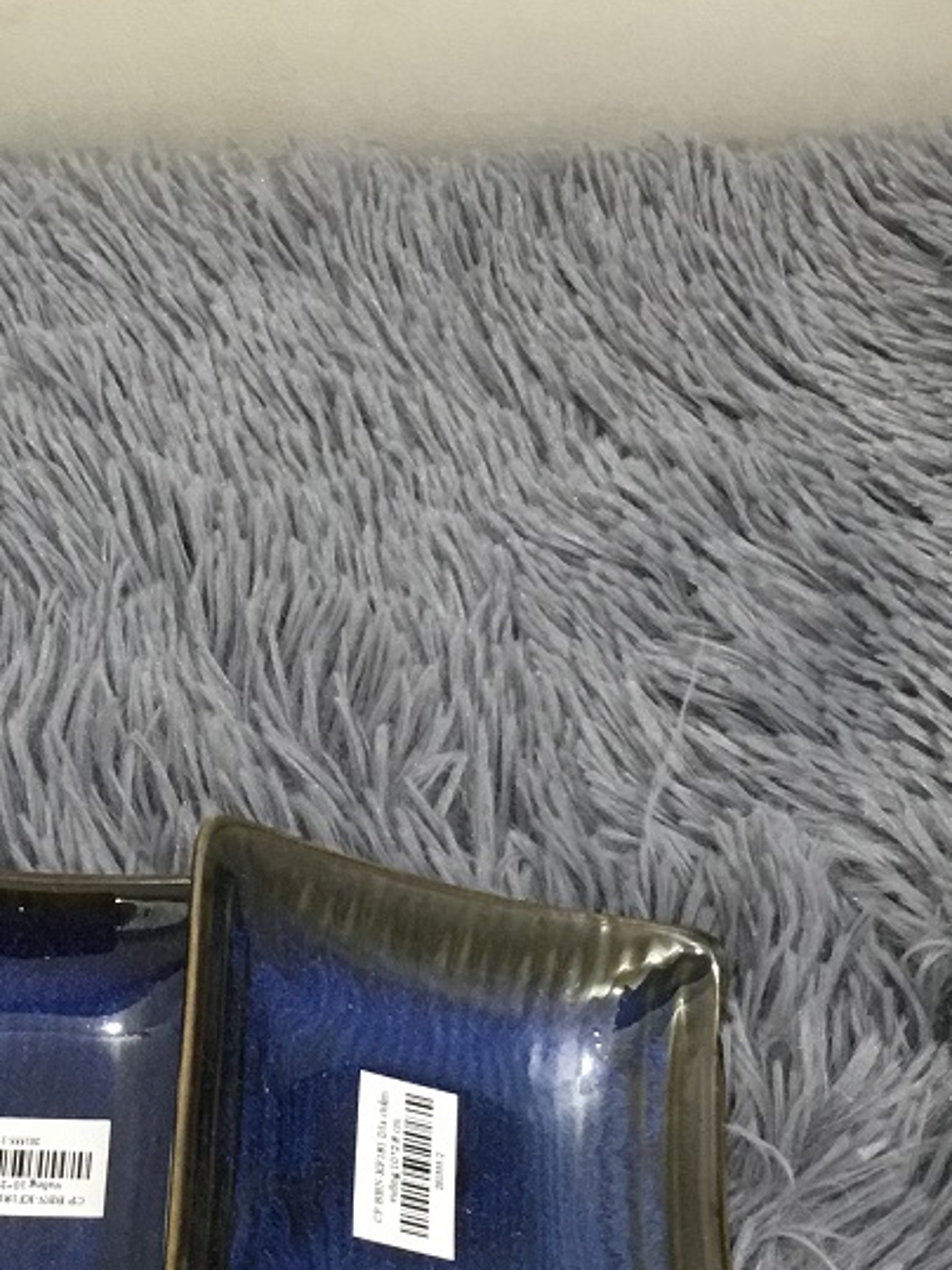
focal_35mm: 69
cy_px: 834
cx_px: 226
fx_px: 2531
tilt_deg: -55.9
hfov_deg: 21.1
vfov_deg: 28.0
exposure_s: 1/33
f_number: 2.4
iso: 160
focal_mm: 3.3
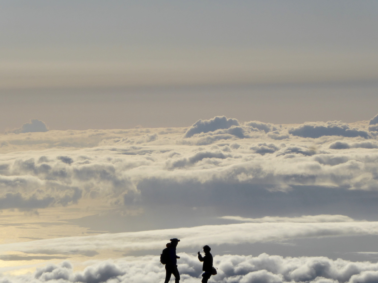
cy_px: 142
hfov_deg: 6.0
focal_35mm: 333
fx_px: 3636
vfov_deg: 4.5
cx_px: 189
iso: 80
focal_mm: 53.8
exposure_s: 1/2000
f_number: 7.1
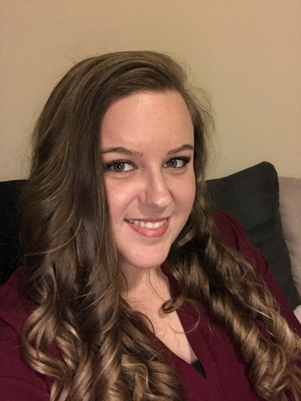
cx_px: 150
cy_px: 200
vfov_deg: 56.8
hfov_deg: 44.2
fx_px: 371
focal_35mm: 32
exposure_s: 1/20
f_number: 2.2
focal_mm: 2.87
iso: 250
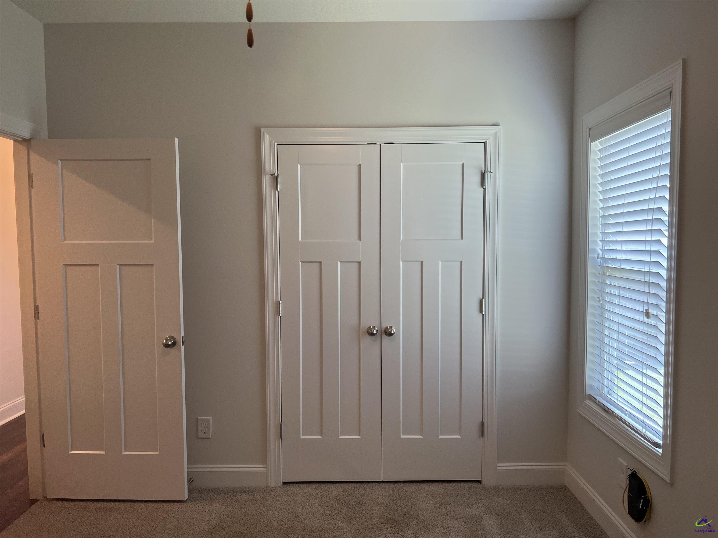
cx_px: 359
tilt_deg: -3.9
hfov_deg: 67.3
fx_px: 539
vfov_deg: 53.1
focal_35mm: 26
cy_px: 269
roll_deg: +0.1
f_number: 1.5
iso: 100
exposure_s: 1/120
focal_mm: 5.7
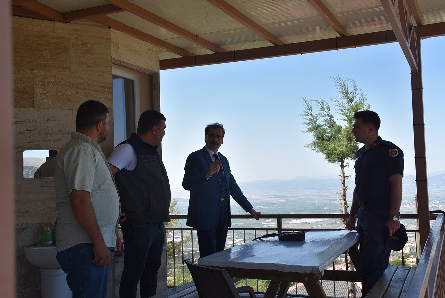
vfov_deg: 34.3
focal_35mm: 39
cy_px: 149
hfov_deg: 49.5
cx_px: 222
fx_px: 482
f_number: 8
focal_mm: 26
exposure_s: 1/500
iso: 250
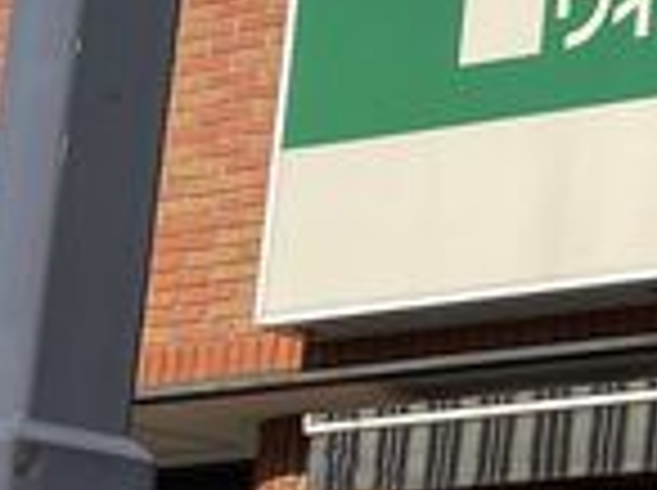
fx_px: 2539
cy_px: 530
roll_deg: -1.5
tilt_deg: +11.1
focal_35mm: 134
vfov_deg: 10.9
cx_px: 1665
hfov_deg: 11.6
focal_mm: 4.25
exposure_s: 1/4274
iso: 32
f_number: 1.8
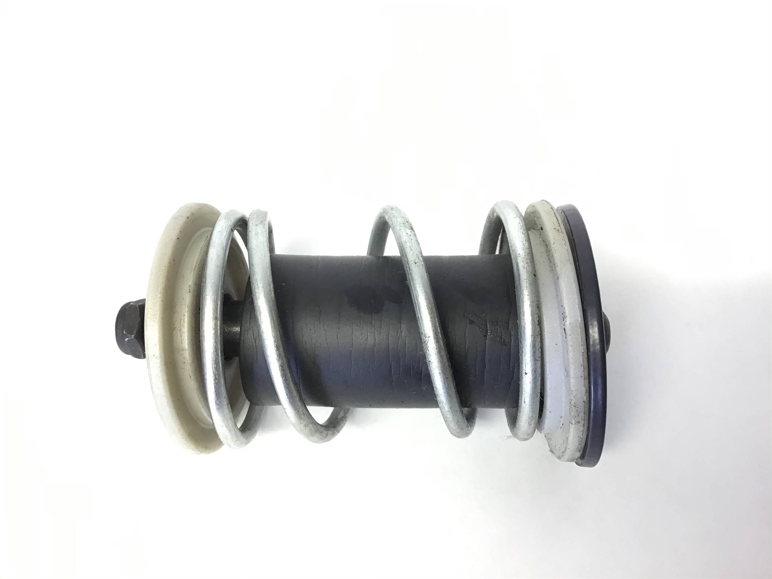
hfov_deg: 58.4
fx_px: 691
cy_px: 290
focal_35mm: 31
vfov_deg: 45.4
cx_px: 386
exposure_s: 1/33
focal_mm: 3.3
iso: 80
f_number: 2.4
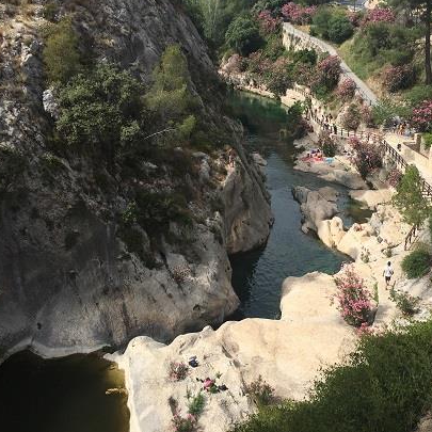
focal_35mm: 38
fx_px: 537
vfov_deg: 43.8
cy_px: 193
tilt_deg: -19.6
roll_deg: -1.9
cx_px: 272
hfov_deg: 43.5
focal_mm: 4.15
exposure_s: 1/1261
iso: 25
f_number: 2.2
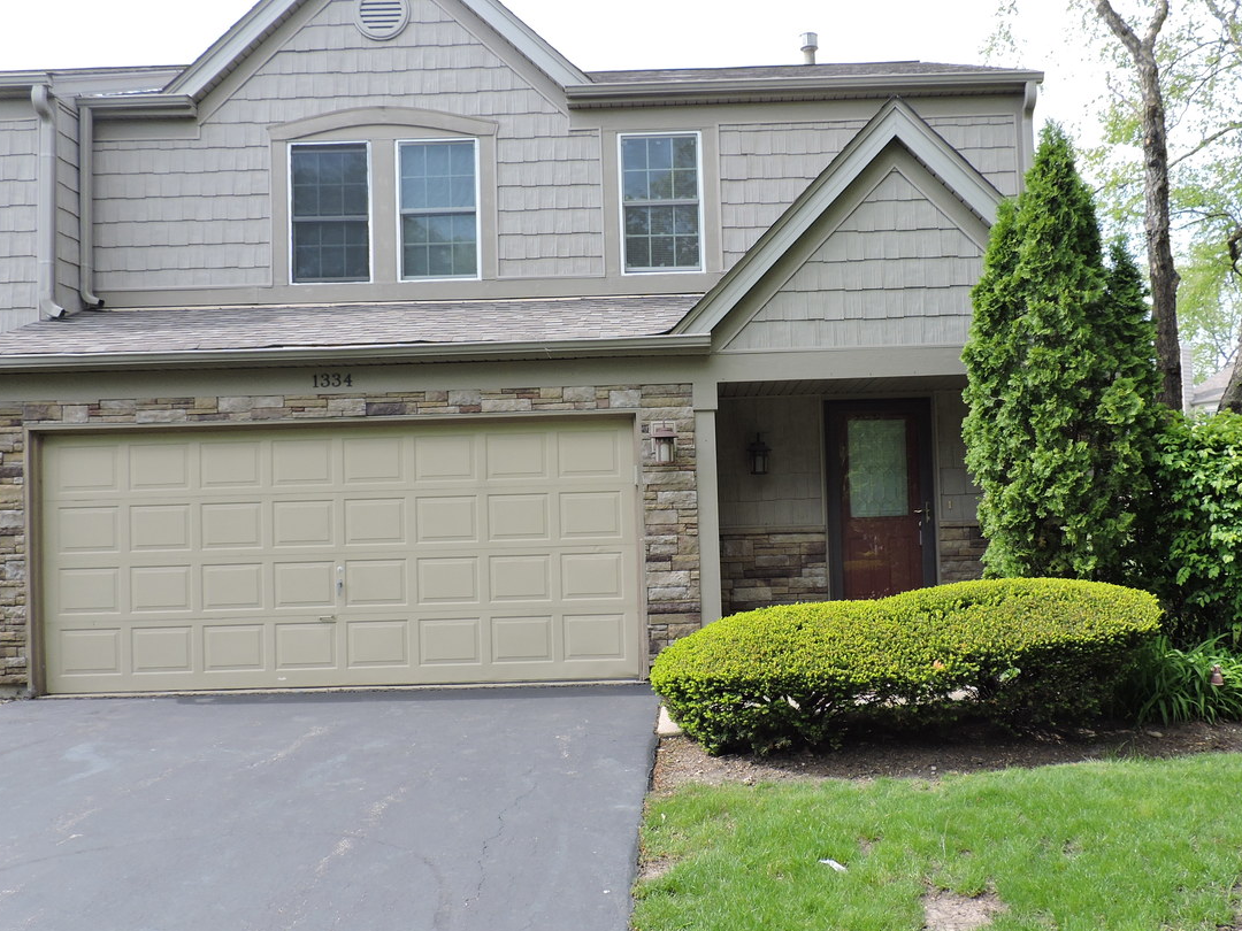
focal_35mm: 32
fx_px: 1148
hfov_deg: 56.7
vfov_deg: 44.2
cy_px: 474
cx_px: 682
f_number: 3
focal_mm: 4.3
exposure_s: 1/250
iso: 100
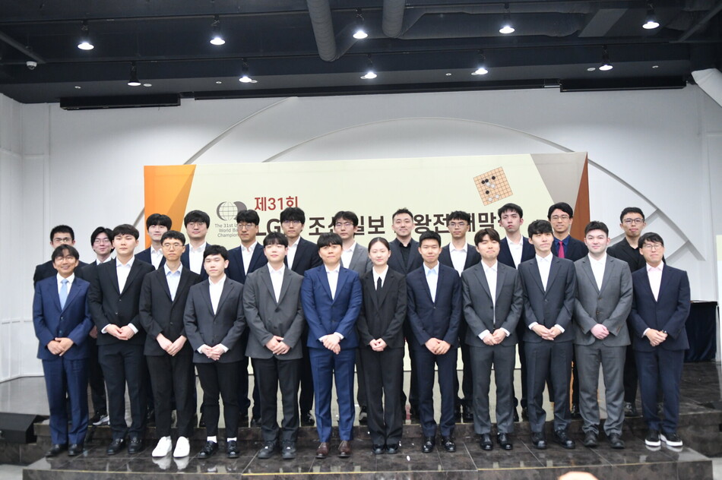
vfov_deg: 39.9
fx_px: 661
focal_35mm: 33
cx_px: 361
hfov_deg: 57.3
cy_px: 240
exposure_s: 1/100
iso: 1600
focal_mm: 22
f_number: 2.8
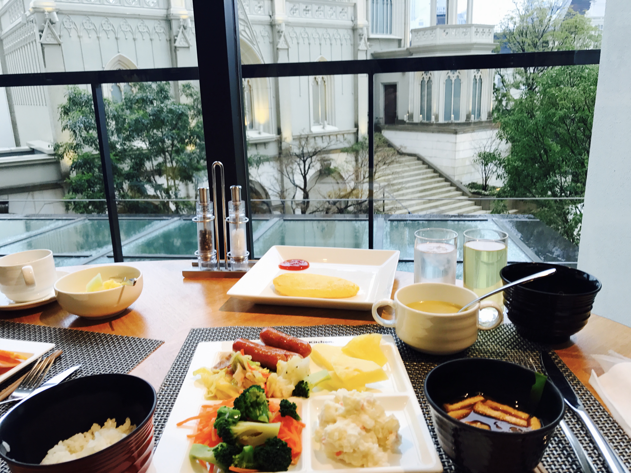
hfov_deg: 63.4
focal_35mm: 28
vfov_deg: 49.7
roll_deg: -0.3
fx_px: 510
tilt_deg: -15.3
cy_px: 236
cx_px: 316
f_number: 1.8
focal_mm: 3.99
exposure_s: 1/60
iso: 25
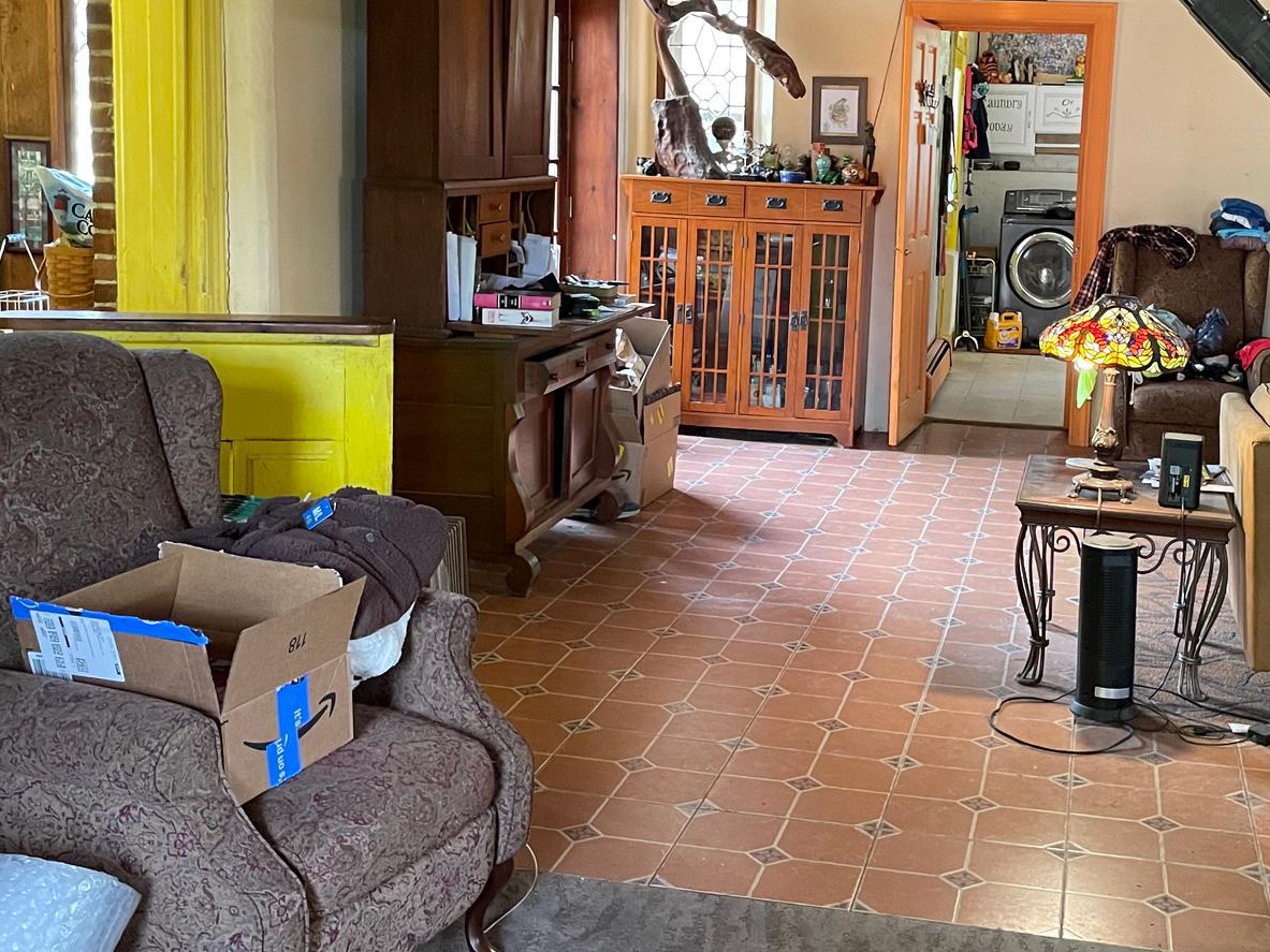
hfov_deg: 41.7
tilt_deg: -7.0
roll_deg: -1.8
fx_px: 1651
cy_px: 334
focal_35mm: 45
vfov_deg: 32.0
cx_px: 815
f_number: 1.6
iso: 500
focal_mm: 4.2
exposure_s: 1/60
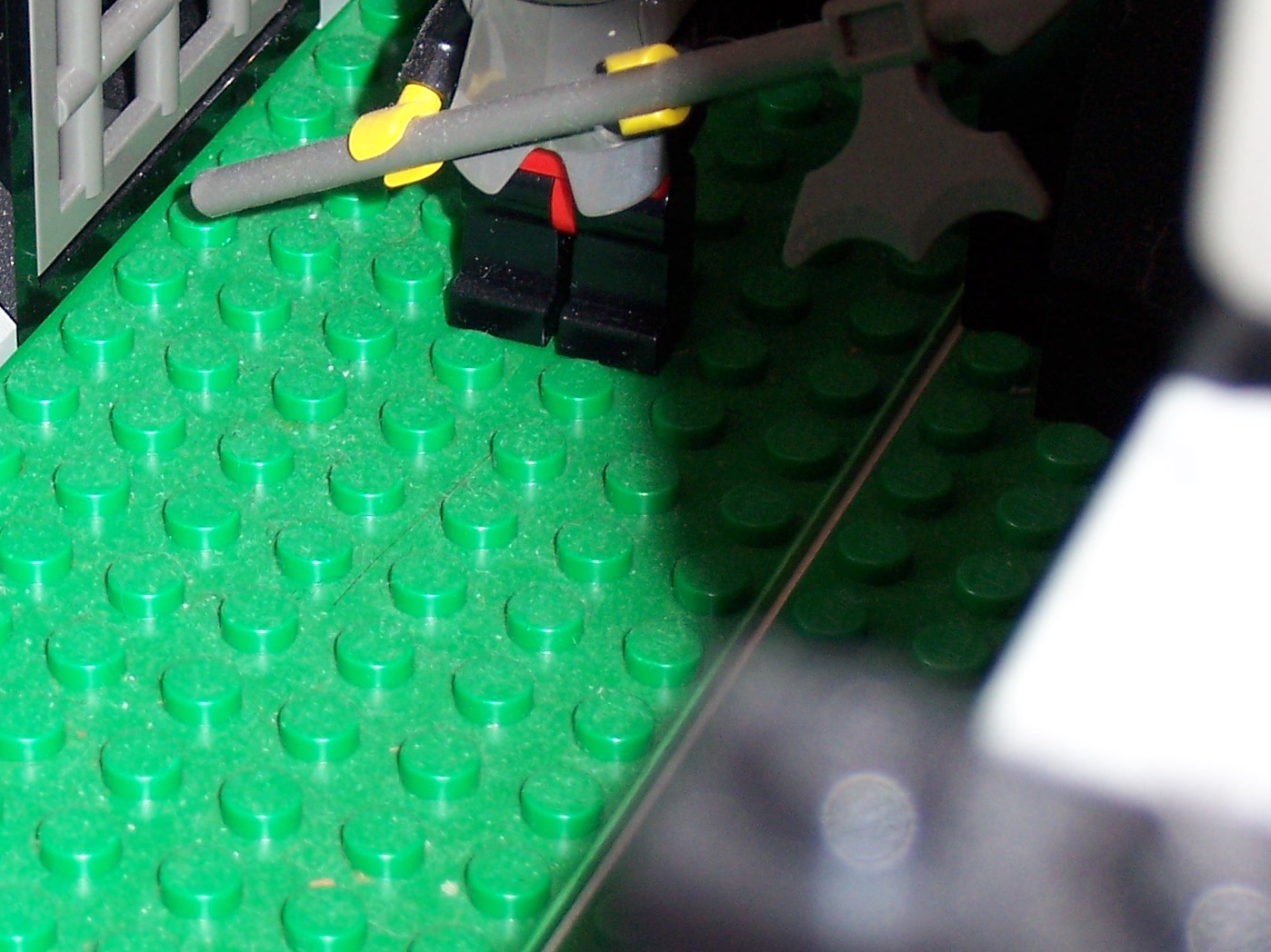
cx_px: 174
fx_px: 4736
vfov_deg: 11.5
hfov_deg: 15.1
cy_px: 215
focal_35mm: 129
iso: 100
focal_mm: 12
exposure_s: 1/100
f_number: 3.8
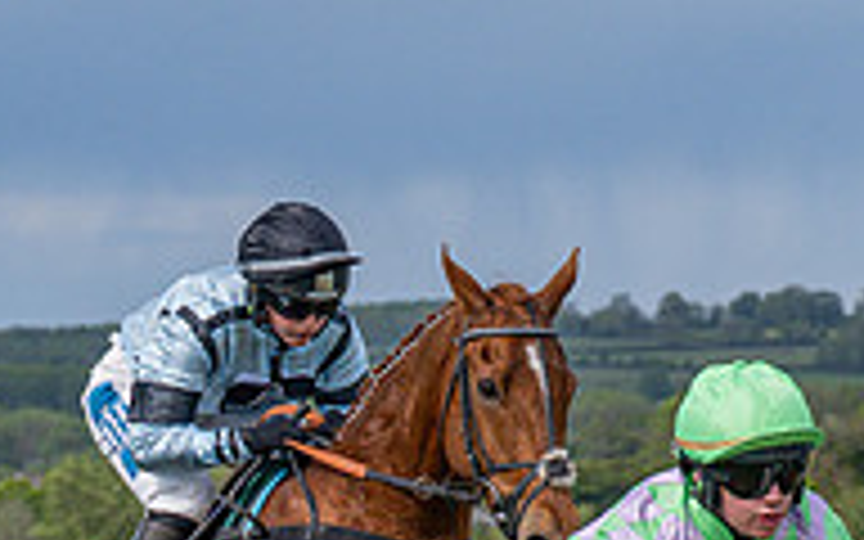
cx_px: 113
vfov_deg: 3.5
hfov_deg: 5.6
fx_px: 8877
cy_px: 684
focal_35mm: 377
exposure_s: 1/2500
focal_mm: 70
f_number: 5
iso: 400
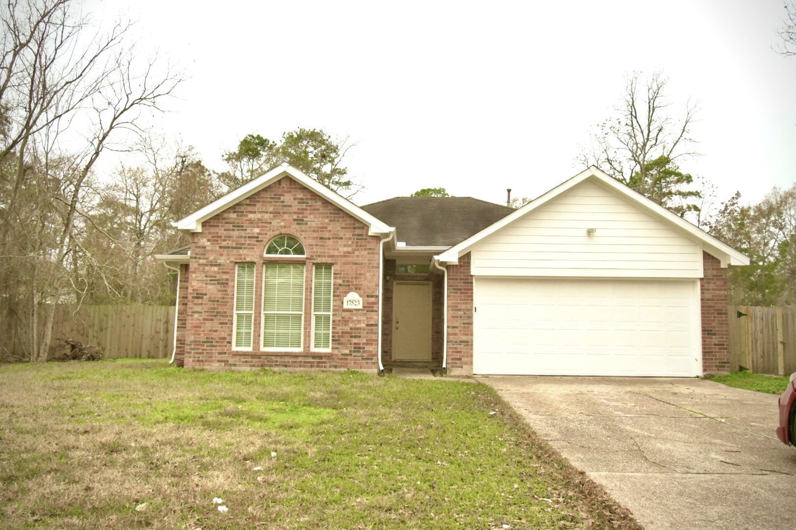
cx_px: 398
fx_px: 663
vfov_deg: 43.6
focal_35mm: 30
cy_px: 265
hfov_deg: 61.9
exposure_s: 1/3200
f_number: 8
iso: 8000
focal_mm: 20
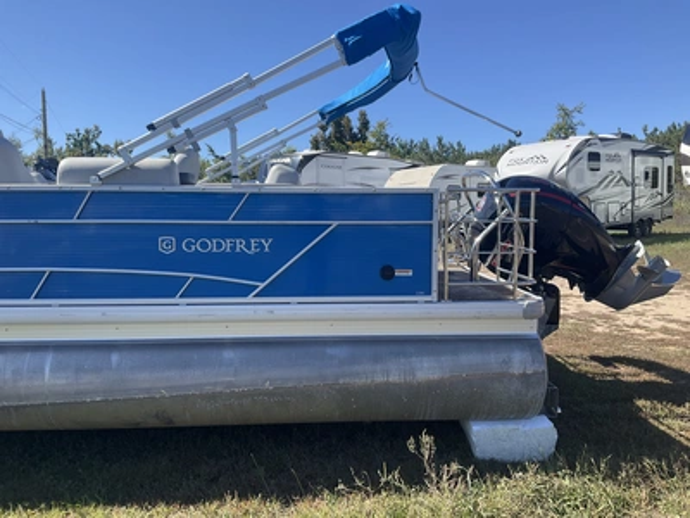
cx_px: 345
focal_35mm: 29
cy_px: 259
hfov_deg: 61.7
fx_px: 578
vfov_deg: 48.2
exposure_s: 1/1015
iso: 25
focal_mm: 3
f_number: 1.8
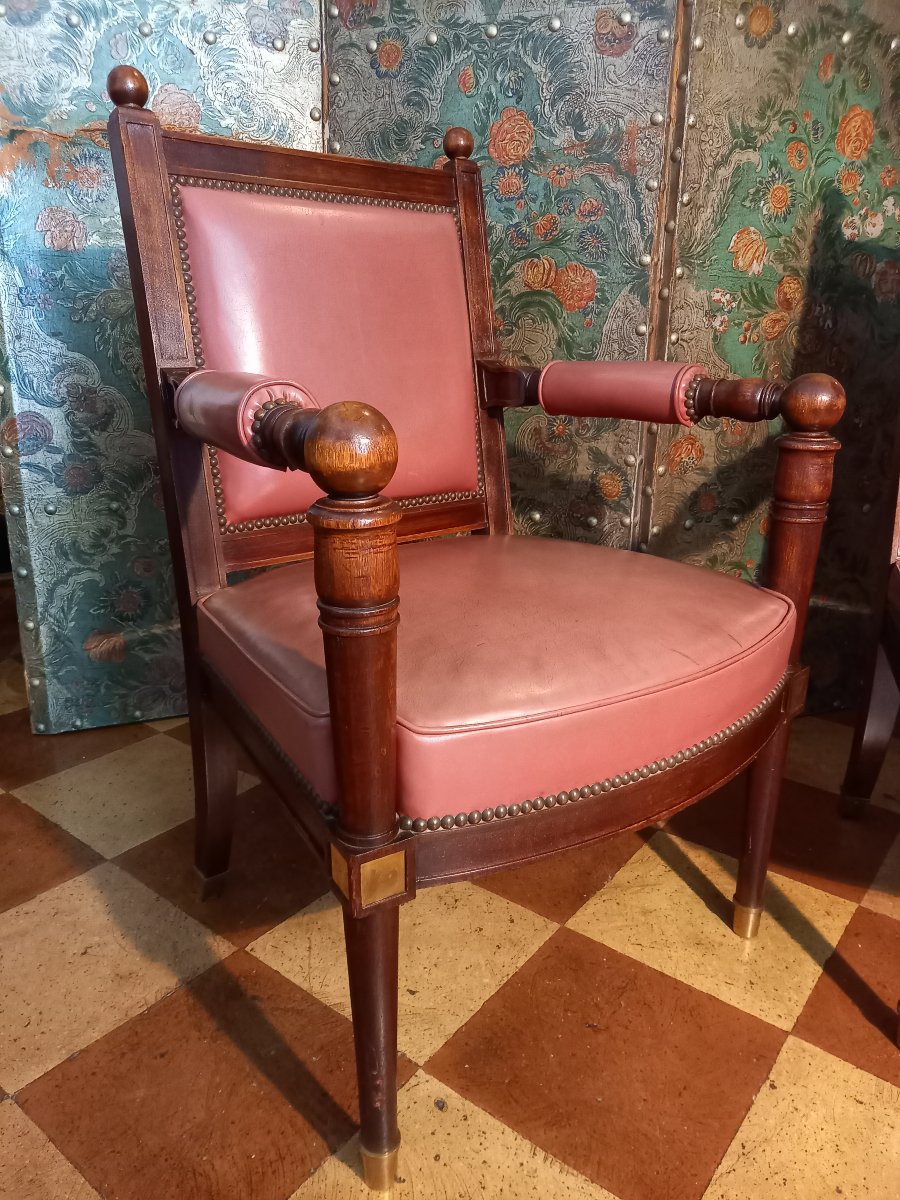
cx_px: 450
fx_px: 867
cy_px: 600
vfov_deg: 69.4
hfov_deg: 54.9
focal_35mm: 25
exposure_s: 1/25
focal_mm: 4.65
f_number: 1.8
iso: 800
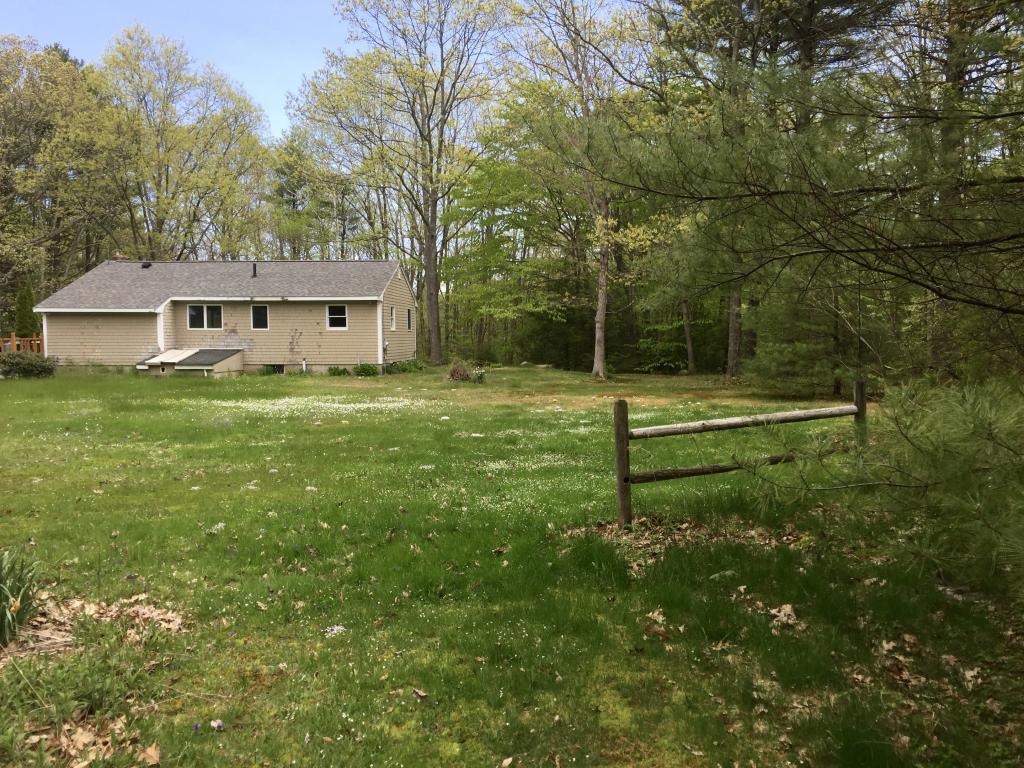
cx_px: 512
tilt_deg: -2.6
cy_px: 384
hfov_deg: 61.7
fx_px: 858
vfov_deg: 48.2
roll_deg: +0.8
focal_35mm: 29
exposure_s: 1/618
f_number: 2.2
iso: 32
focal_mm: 4.15
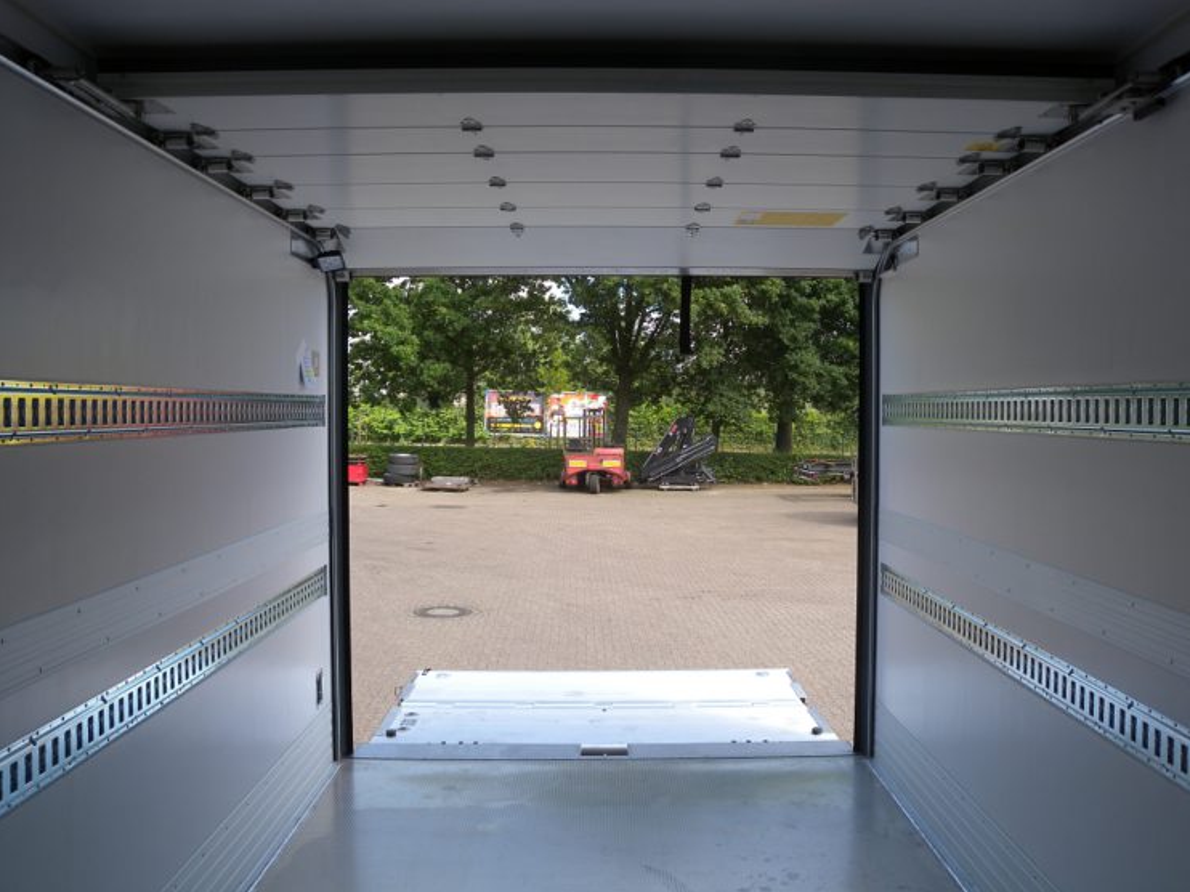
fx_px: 997
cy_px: 433
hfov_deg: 61.7
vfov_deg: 48.2
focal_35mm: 29
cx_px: 613
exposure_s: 1/172
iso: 64
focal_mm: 6
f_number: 5.1
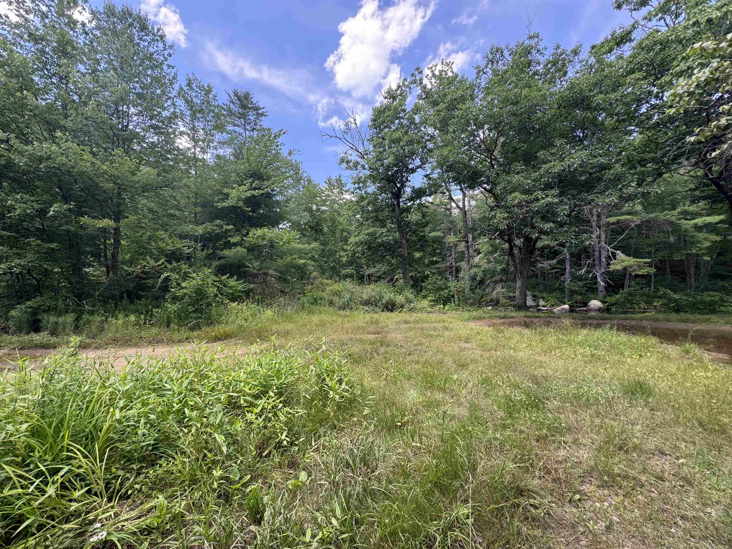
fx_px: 296
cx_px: 366
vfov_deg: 85.7
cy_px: 274
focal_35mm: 14
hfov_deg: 102.1
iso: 40
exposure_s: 1/178
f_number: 2.2
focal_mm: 2.22
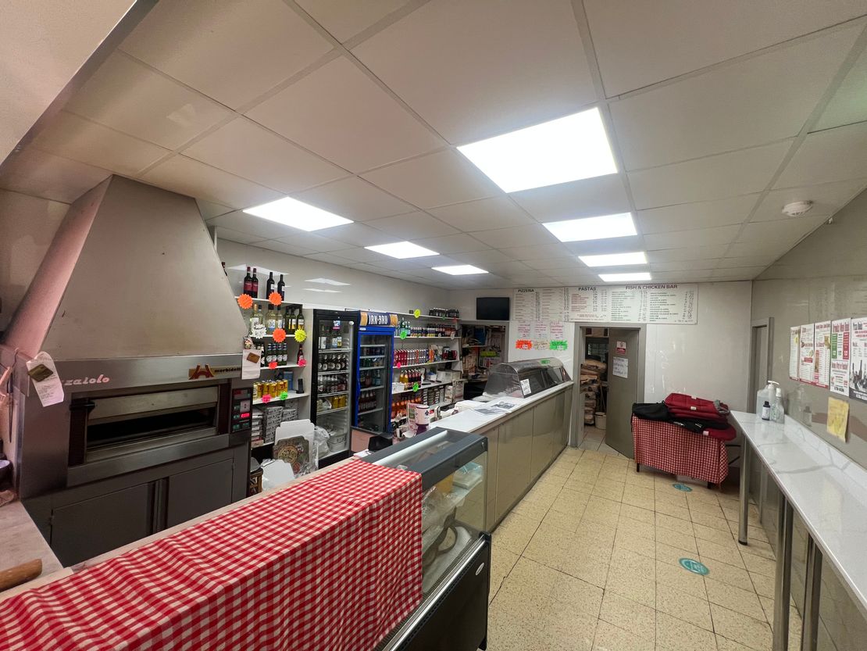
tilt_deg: -2.1
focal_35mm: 13
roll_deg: -2.2
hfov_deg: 106.2
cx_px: 434
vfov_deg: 89.9
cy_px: 326
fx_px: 326
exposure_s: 1/99
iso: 100
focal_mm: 1.57
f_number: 1.8
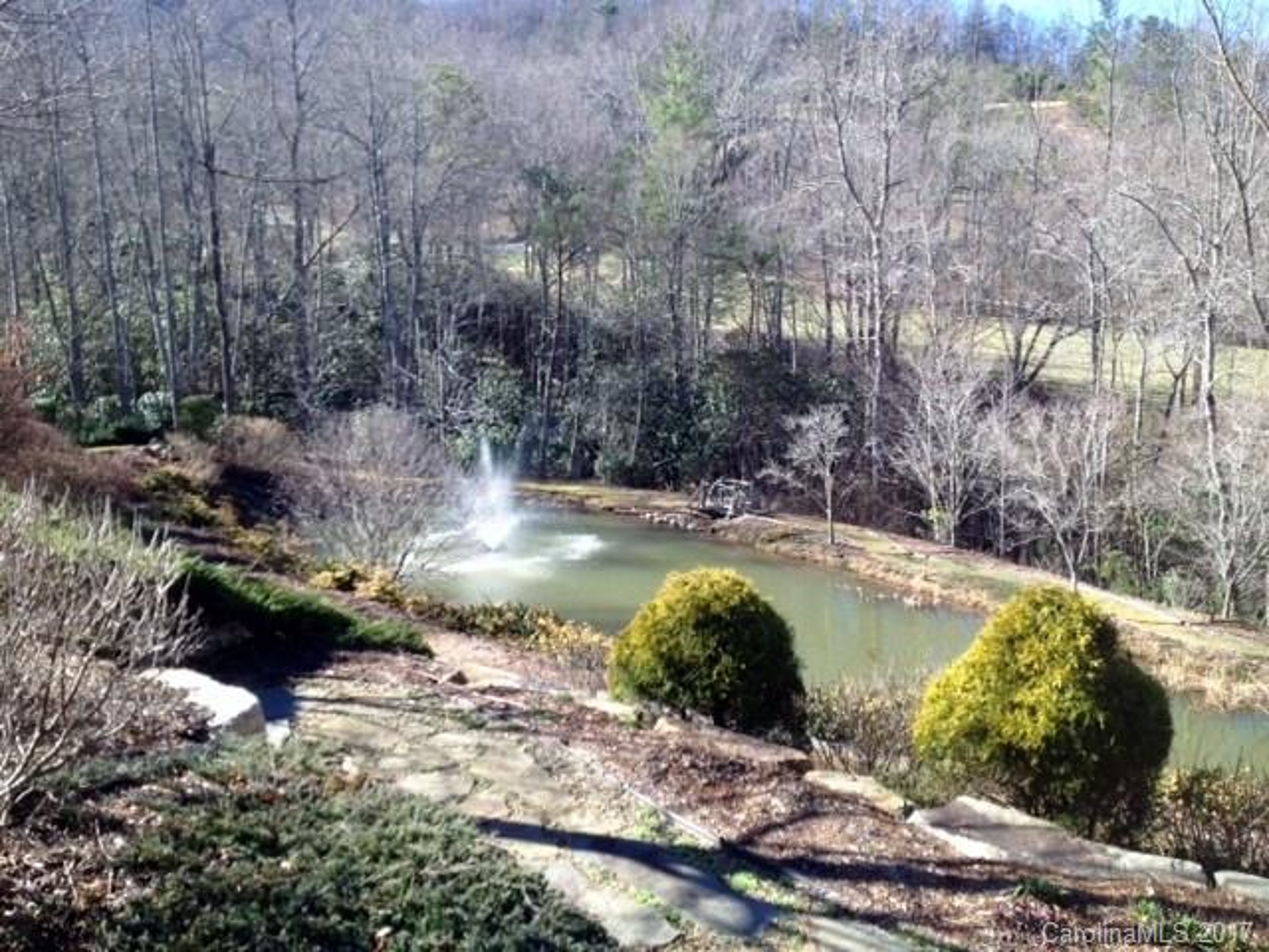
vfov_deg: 40.7
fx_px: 1283
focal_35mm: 35
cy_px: 476
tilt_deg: -12.9
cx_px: 634
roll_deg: +0.1
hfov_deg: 52.6
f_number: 2.4
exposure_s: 1/378
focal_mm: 4.28
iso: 50
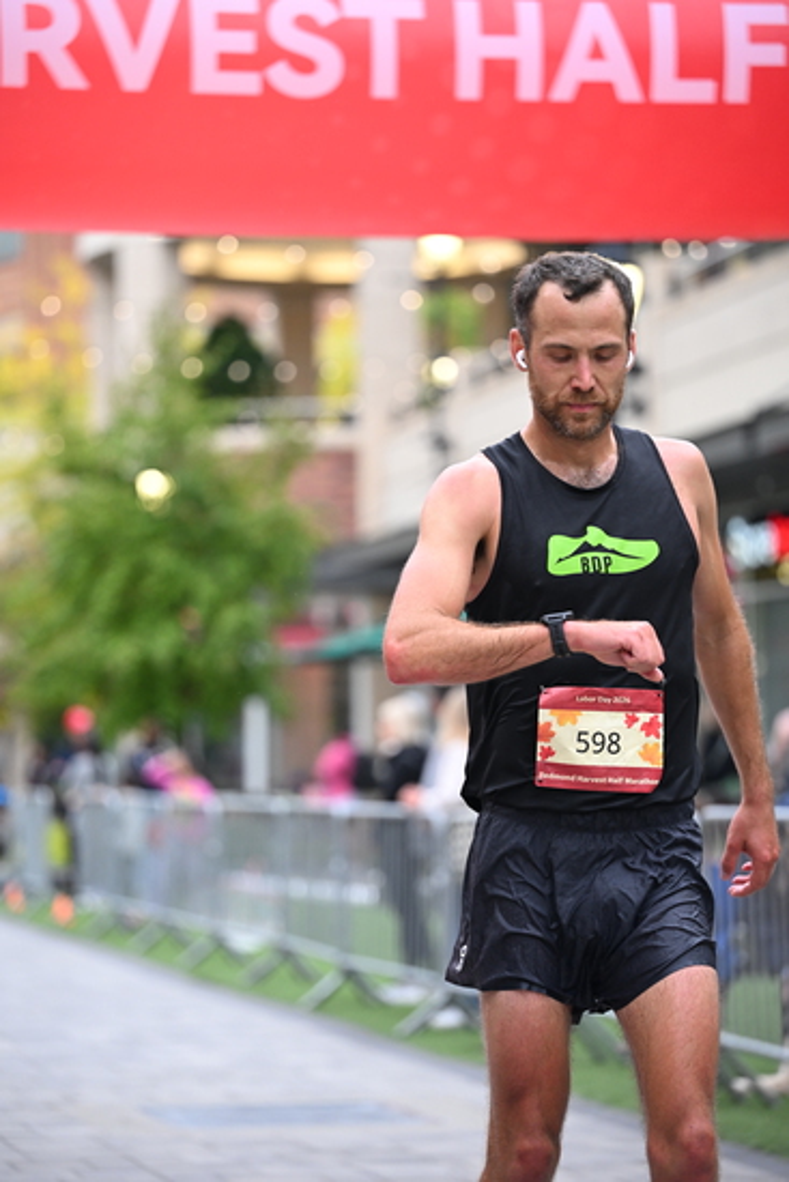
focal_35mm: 115
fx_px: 3778
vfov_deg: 17.8
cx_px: 394
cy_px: 591
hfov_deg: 11.9
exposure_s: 1/800
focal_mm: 115
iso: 1600
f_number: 2.8
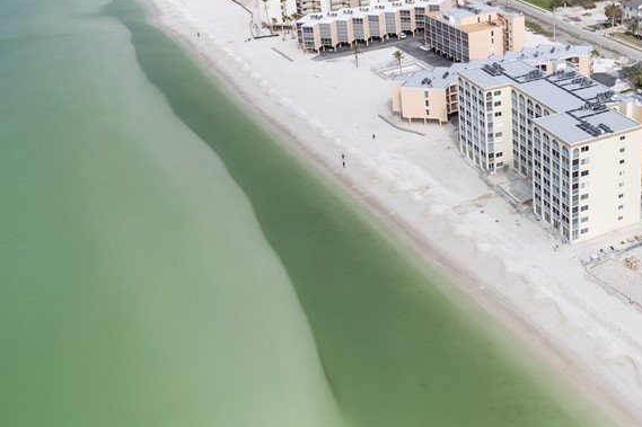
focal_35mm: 42
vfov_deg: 31.0
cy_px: 79
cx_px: 577
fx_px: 749
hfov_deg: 42.6
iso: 100
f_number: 2.8
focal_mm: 8.38
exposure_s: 1/3000
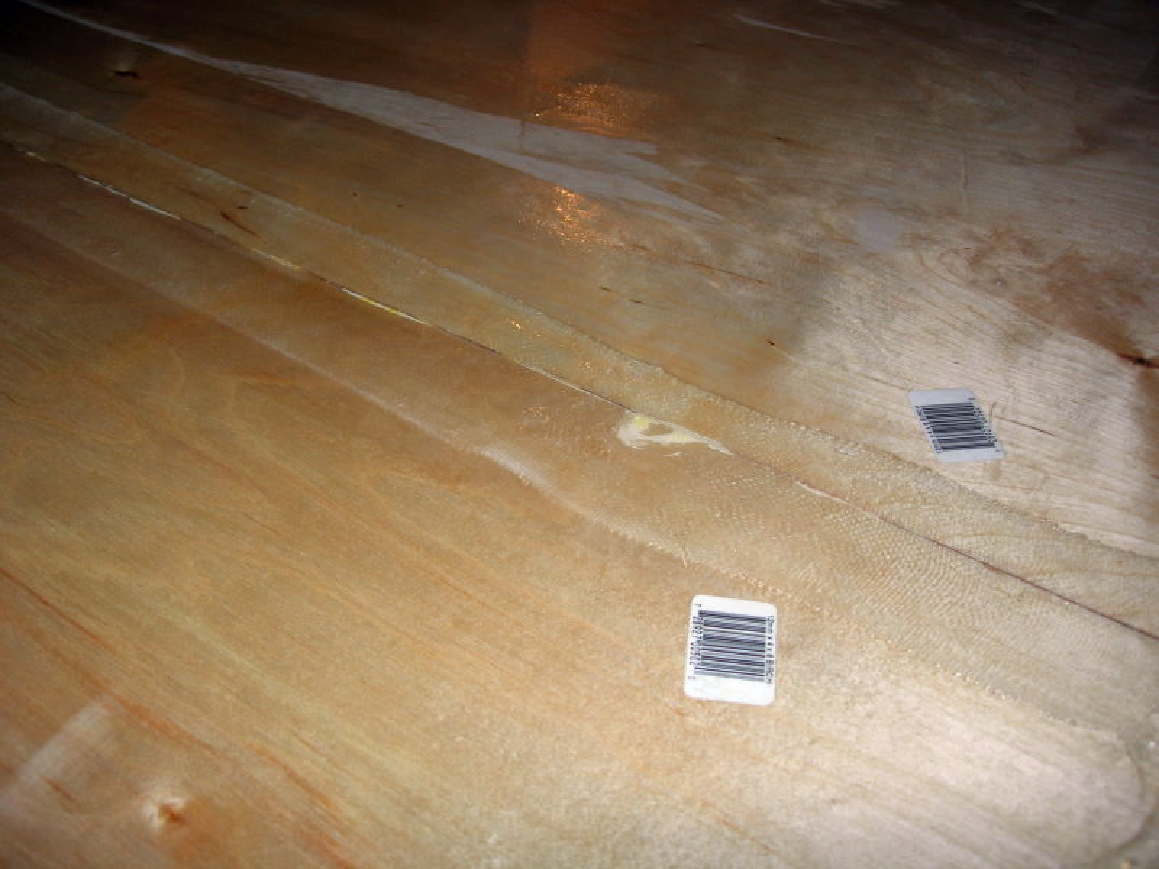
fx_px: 1272
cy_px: 434
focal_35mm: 38
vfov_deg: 37.7
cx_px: 580
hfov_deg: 49.0
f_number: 2.8
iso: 64
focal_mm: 7.8
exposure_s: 1/60.1
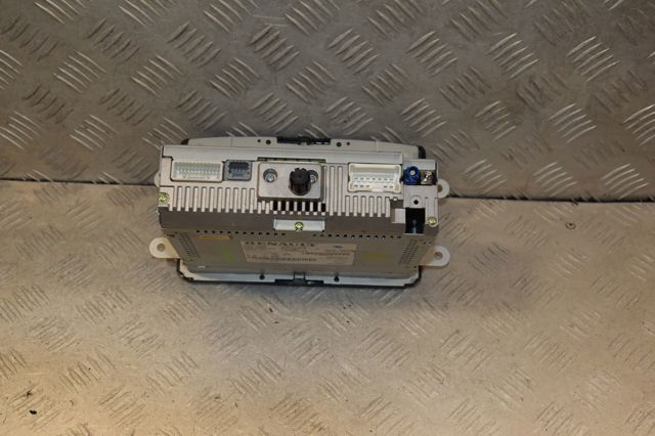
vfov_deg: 28.0
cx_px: 328
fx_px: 873
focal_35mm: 48
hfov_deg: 41.1
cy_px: 218
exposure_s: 1/200
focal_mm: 32
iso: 800
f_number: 7.1
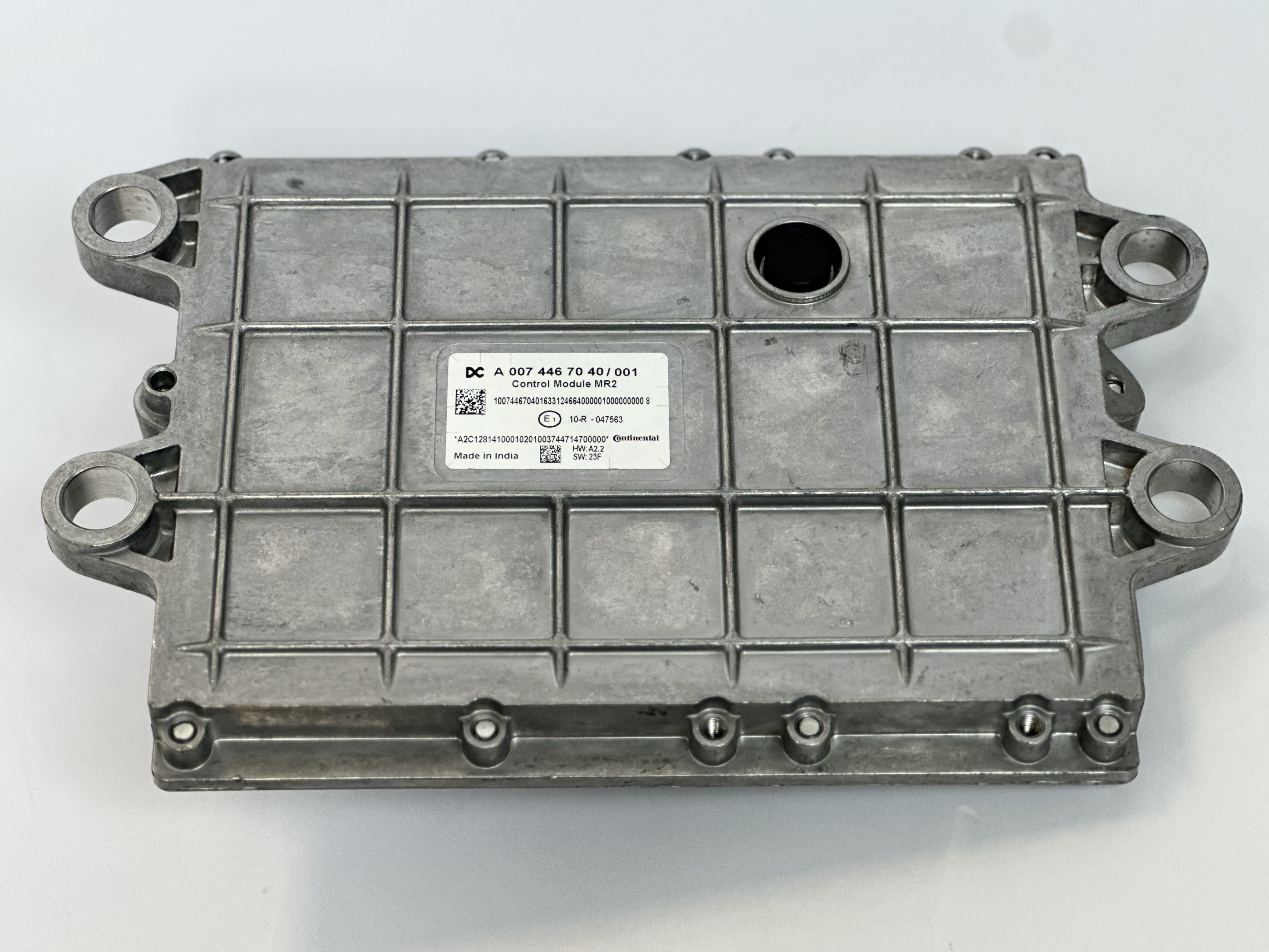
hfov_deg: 25.3
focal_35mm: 77
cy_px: 476
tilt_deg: -54.8
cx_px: 634
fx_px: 2823
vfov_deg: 19.1
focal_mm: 9
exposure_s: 1/121
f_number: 2.8
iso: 100
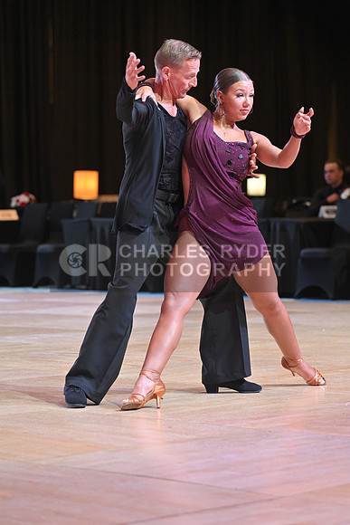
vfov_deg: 16.4
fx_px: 1822
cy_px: 262
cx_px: 175
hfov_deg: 11.0
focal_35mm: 125
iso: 2000
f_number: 4
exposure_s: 1/250
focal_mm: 125
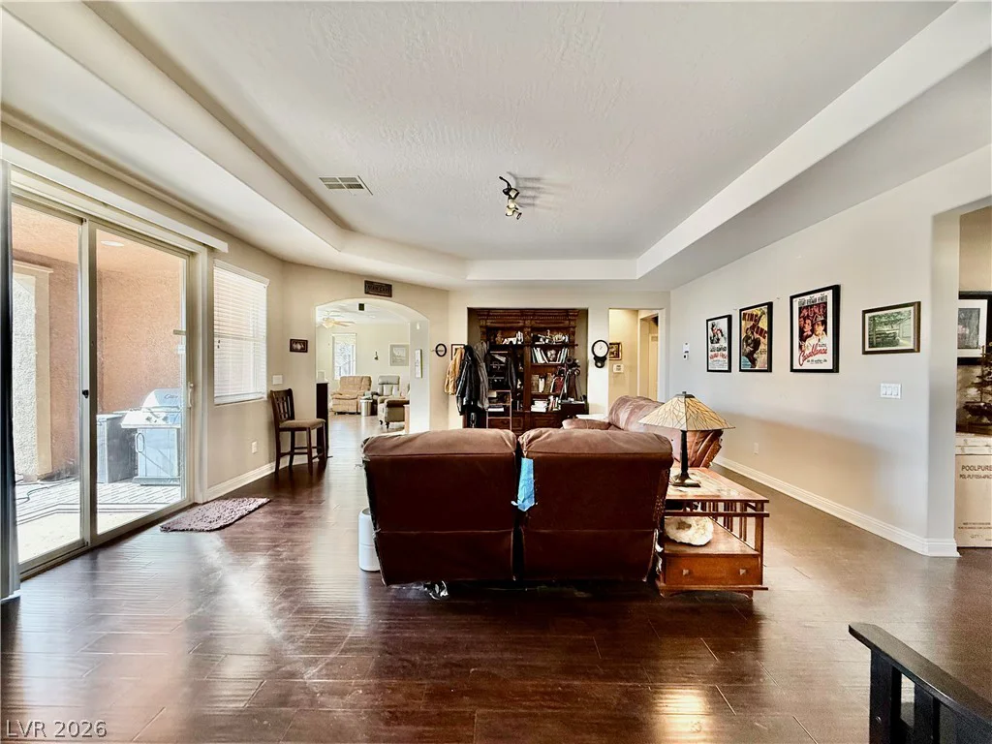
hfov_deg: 102.1
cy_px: 372
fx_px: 401
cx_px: 496
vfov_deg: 85.7
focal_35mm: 14
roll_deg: -0.1
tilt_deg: -0.2
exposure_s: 1/120
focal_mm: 2.22
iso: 400
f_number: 2.2
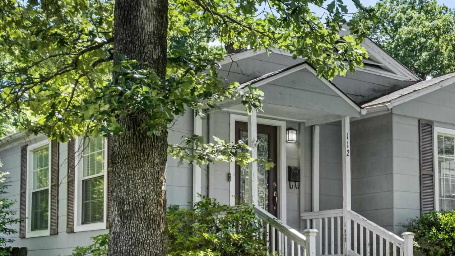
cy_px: 216
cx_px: 342
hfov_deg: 33.2
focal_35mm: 62
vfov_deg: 19.2
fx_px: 748
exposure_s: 1/60
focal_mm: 20
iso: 400
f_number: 6.4
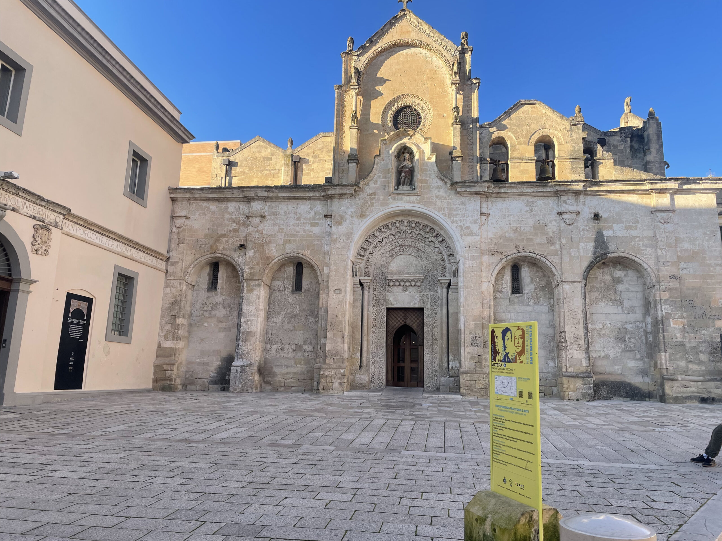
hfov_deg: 67.3
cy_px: 270
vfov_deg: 53.1
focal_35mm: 26
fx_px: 542
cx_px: 361
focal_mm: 4.2
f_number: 1.6
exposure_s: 1/1114
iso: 32
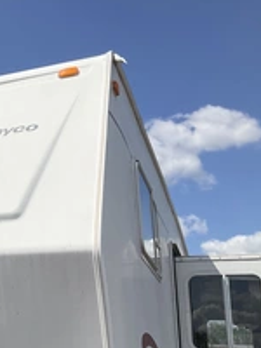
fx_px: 583
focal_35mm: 58
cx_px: -73
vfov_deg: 33.1
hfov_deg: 22.7
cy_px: 209
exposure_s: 1/4785
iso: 25
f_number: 1.8
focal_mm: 3
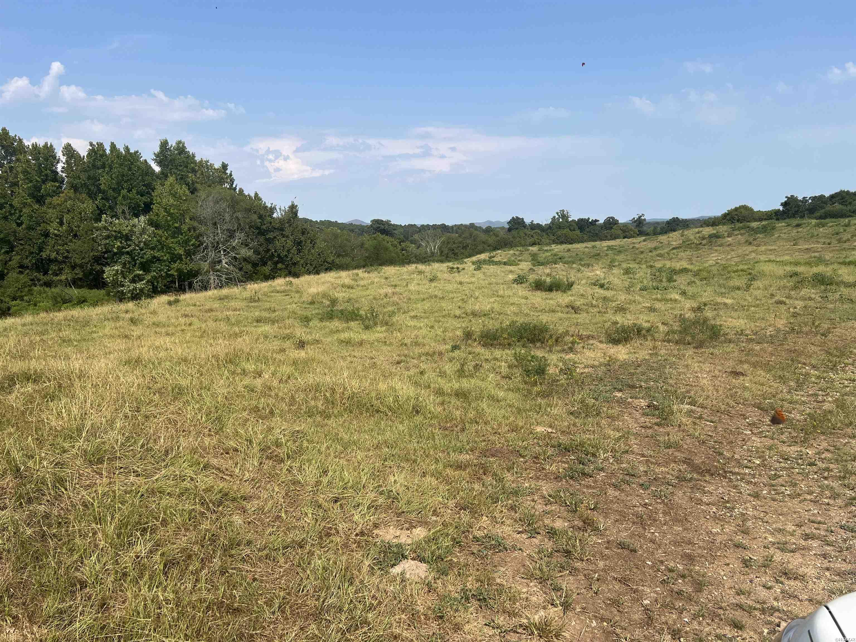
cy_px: 321
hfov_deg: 67.3
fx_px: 643
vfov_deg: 53.1
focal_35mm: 26
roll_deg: +1.6
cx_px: 428
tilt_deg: -7.6
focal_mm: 5.7
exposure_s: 1/4444
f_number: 1.5
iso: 50
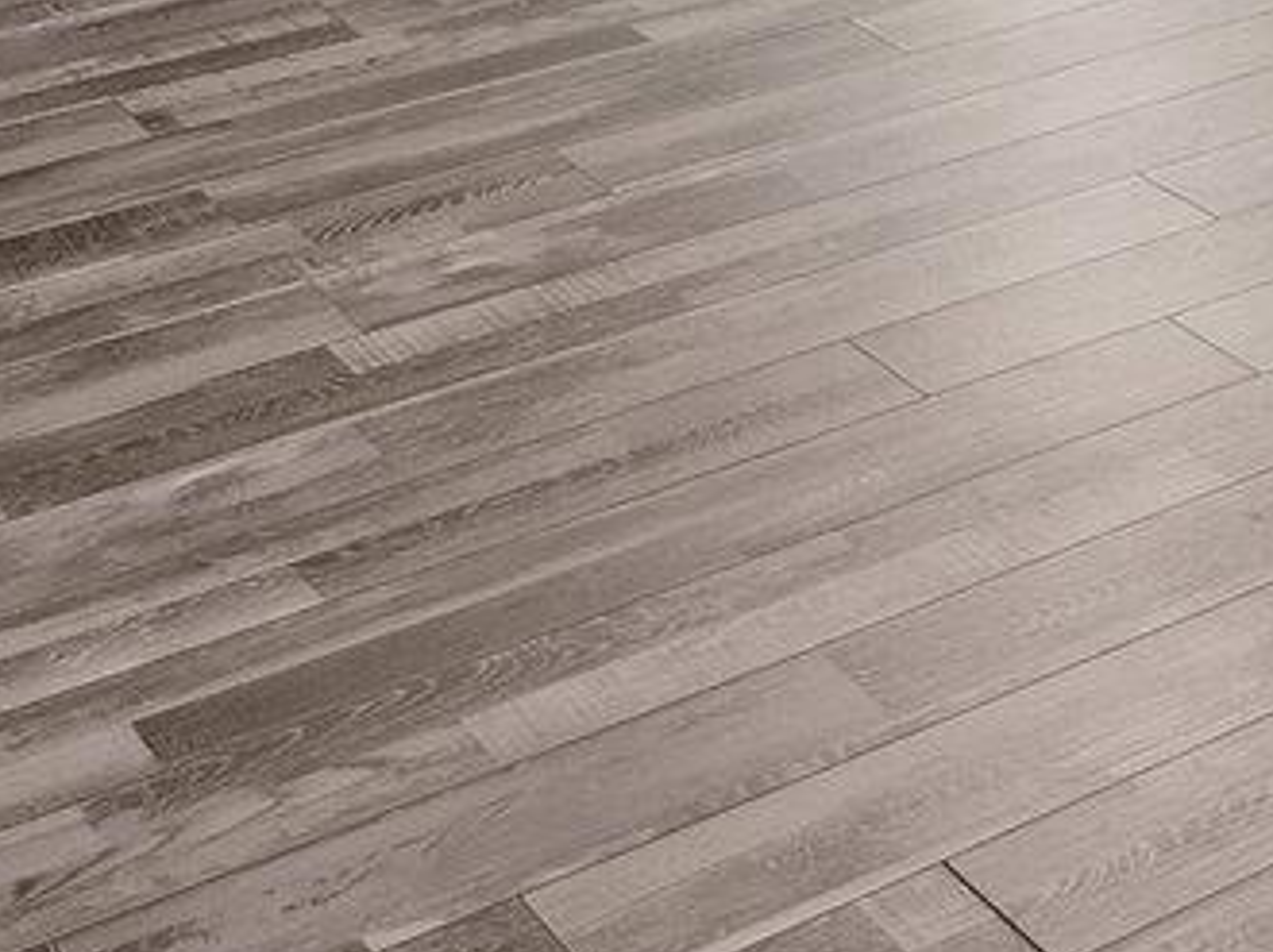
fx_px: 3197
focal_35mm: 87
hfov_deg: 20.0
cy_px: -1214
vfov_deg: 13.3
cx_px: 1805
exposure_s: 1/13
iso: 400
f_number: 4
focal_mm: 7
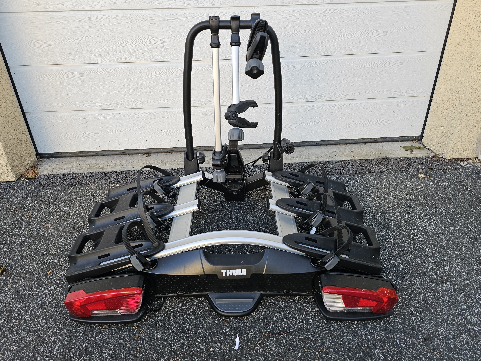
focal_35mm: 23
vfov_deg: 58.9
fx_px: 320
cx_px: 240
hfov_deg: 73.9
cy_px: 180
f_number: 1.7
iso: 40
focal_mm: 6.3
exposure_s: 1/100
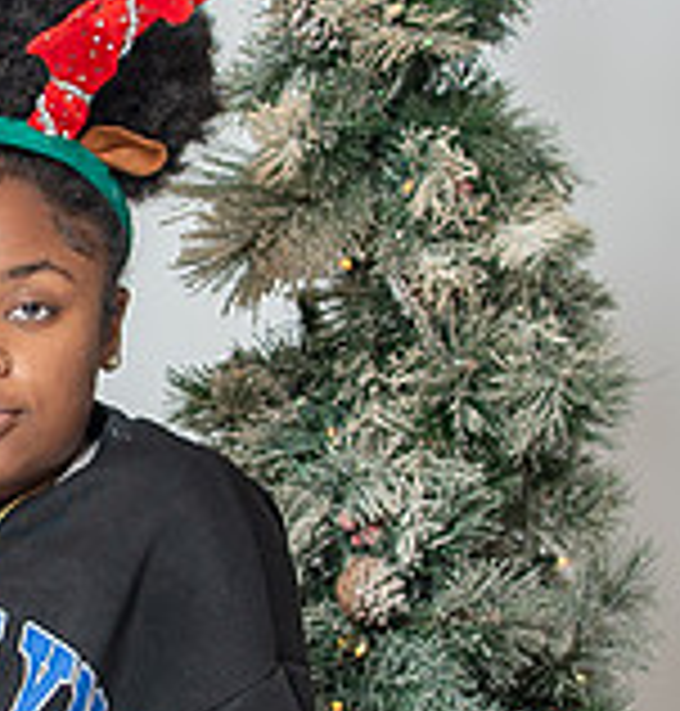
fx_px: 4390
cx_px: -72
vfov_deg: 9.3
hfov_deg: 8.8
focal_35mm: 193
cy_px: 346
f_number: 3.2
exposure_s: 1/250
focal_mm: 35
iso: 100
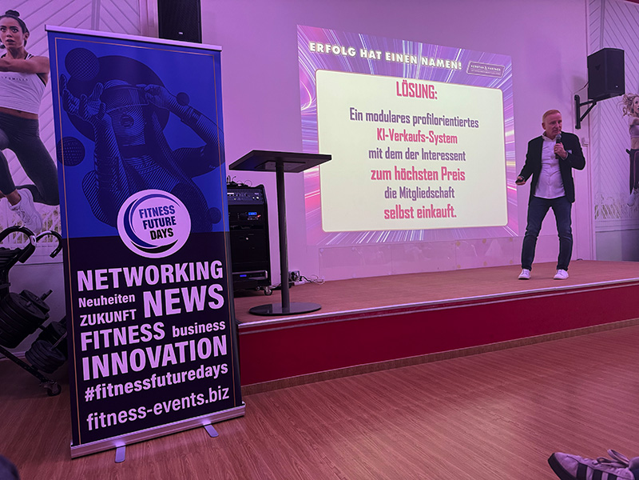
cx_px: 320
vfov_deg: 56.8
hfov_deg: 71.6
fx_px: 443
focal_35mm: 24
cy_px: 240
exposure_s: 1/60
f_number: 1.78
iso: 500
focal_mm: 6.76
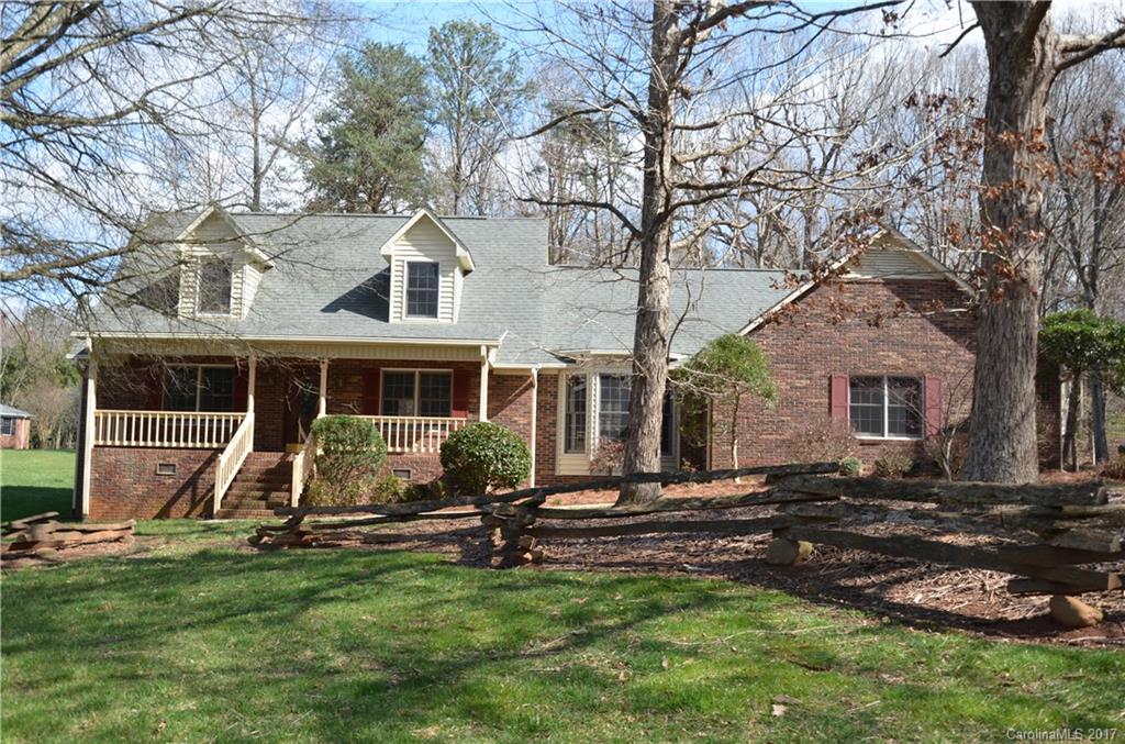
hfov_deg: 53.3
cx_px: 562
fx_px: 1122
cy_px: 372
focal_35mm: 36
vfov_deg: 36.7
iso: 200
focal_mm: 24
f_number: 6.3
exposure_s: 1/160
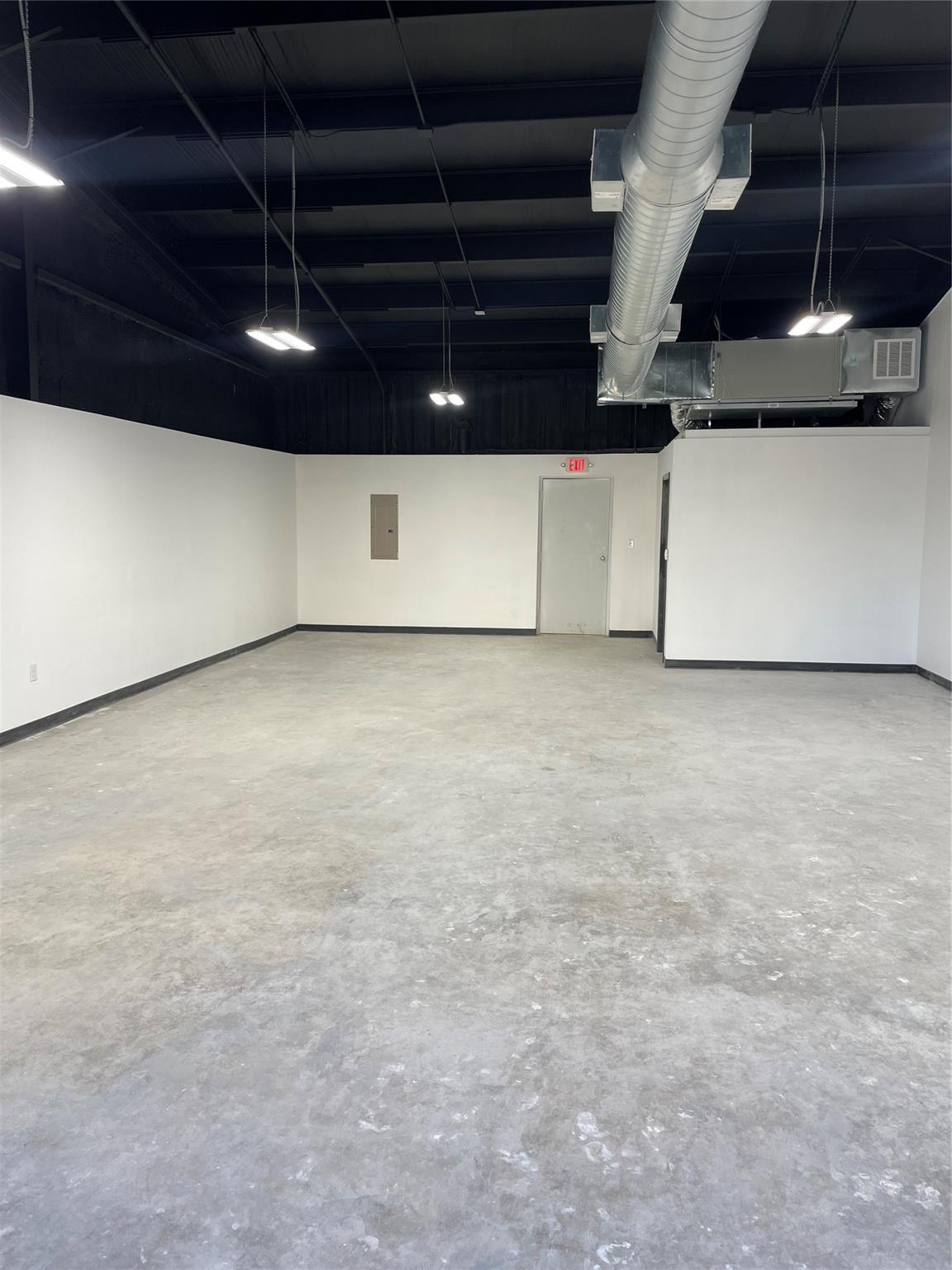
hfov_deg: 53.1
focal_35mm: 26
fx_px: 953
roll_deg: -0.2
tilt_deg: -6.2
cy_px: 635
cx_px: 476
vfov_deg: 67.3
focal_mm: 4.2
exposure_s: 1/121
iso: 40
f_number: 1.6
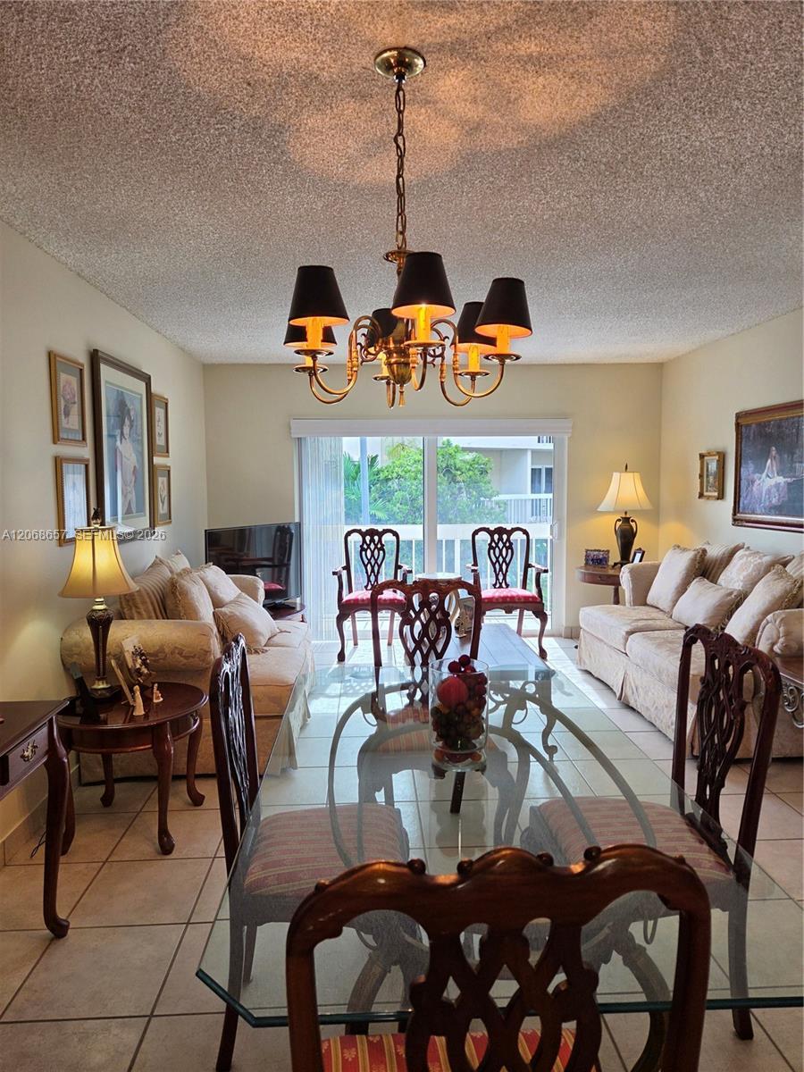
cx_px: 402
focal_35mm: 23
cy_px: 536
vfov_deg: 73.9
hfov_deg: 58.9
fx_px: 712
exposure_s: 1/120
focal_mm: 5.4
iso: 50
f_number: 1.8
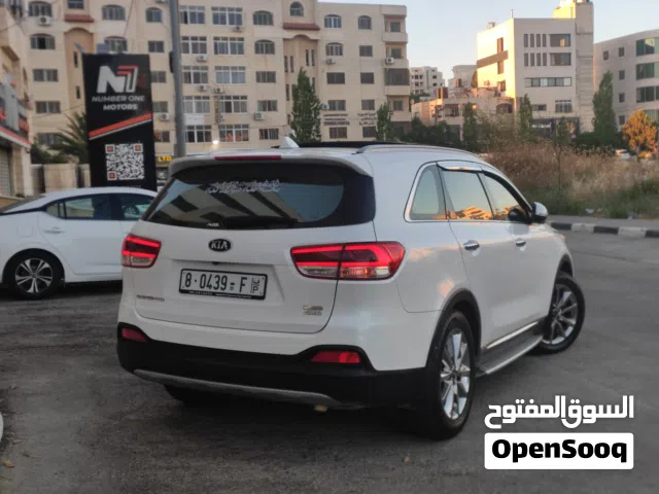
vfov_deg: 74.7
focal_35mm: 17
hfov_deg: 91.0
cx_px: 330
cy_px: 247
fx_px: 324
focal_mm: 4.74
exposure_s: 1/100
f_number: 1.79
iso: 56
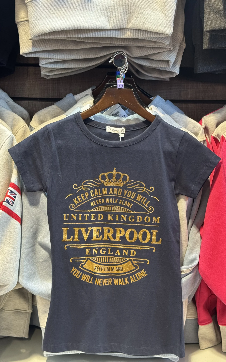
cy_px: 181
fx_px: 503
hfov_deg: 25.3
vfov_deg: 39.6
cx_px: 112
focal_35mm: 51
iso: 160
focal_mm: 6.76
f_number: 1.78
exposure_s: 1/50
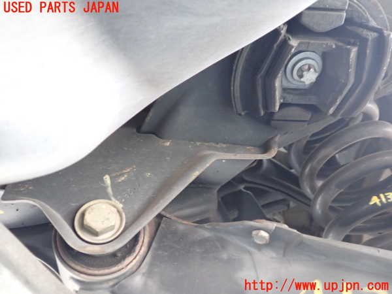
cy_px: 147
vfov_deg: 46.8
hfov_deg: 60.0
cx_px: 196
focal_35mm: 30
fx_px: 340
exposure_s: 1/30
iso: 500
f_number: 2.3
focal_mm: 5.4
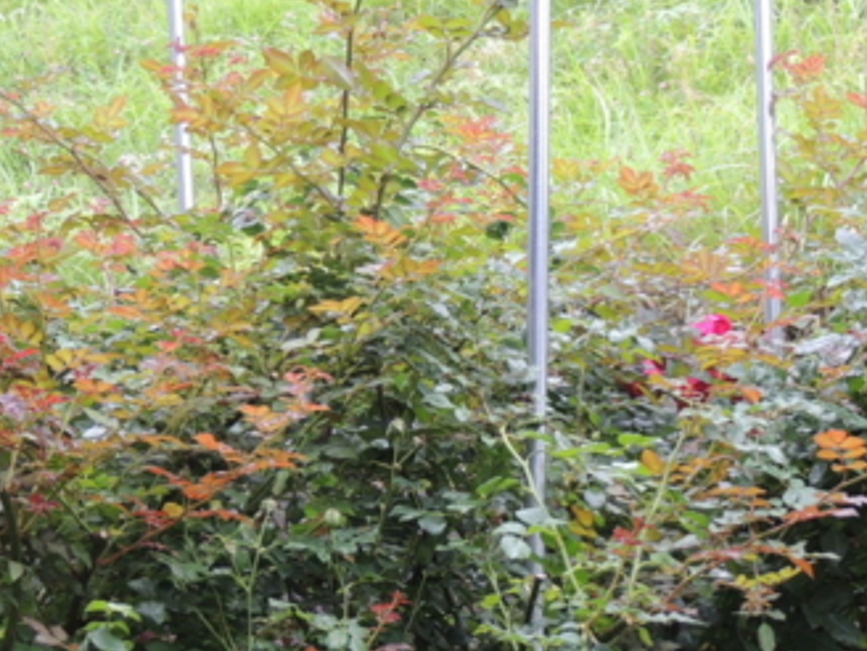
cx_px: 423
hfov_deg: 14.7
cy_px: 365
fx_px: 3356
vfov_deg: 11.1
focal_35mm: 134
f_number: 3.7
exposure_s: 1/60
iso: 160
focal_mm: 9.8
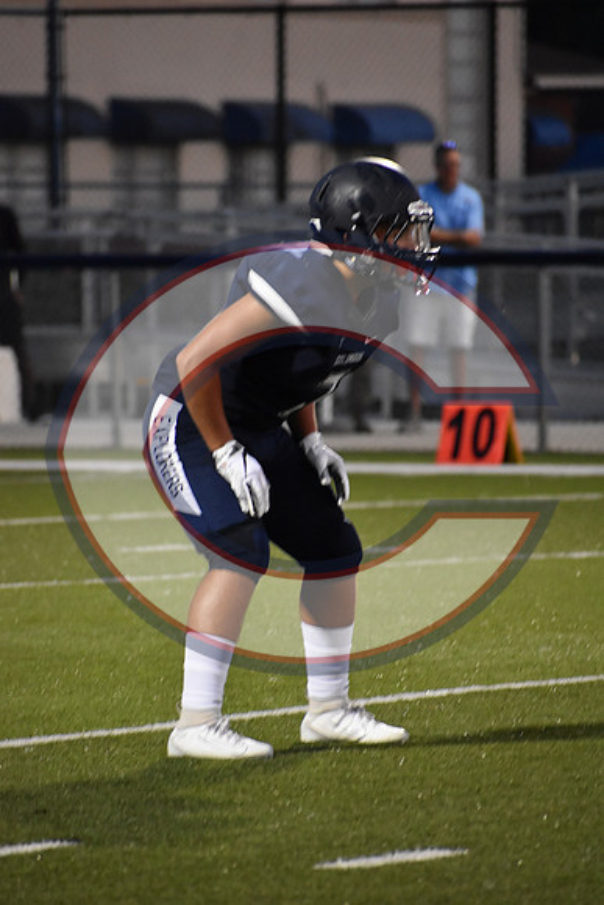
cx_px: 302
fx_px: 10186
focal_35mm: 405
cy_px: 452
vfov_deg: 5.1
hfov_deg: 3.4
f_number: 6
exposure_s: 1/100
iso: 3200
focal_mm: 270
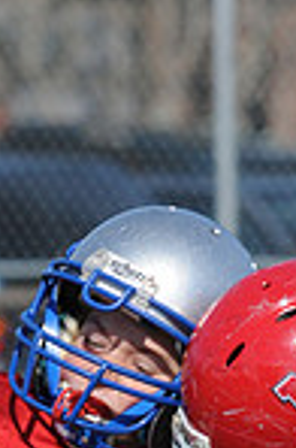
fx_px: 21894
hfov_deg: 0.8
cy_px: 875
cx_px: 98
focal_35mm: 1767
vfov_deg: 1.2
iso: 200
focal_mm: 300
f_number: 9
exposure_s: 1/500
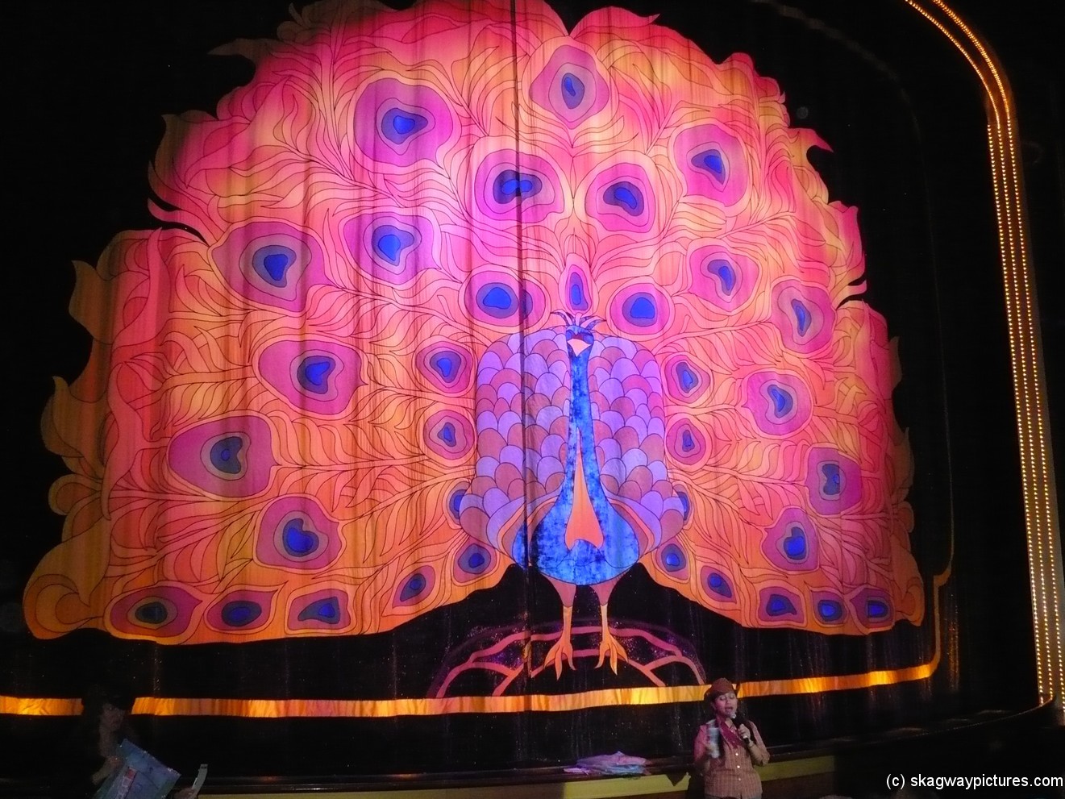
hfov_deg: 50.1
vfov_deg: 38.7
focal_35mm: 37
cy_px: 400
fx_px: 1138
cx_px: 532
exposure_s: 1/30
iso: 400
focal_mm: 6.1
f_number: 2.8
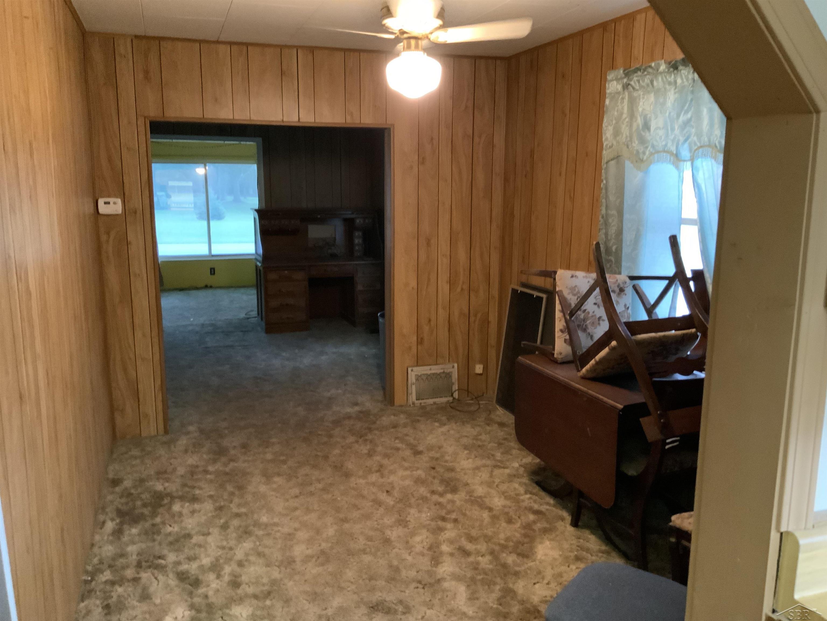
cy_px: 310
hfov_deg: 61.7
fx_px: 693
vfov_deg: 48.2
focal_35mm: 29
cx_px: 414
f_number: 1.8
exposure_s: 1/30
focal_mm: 3
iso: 500
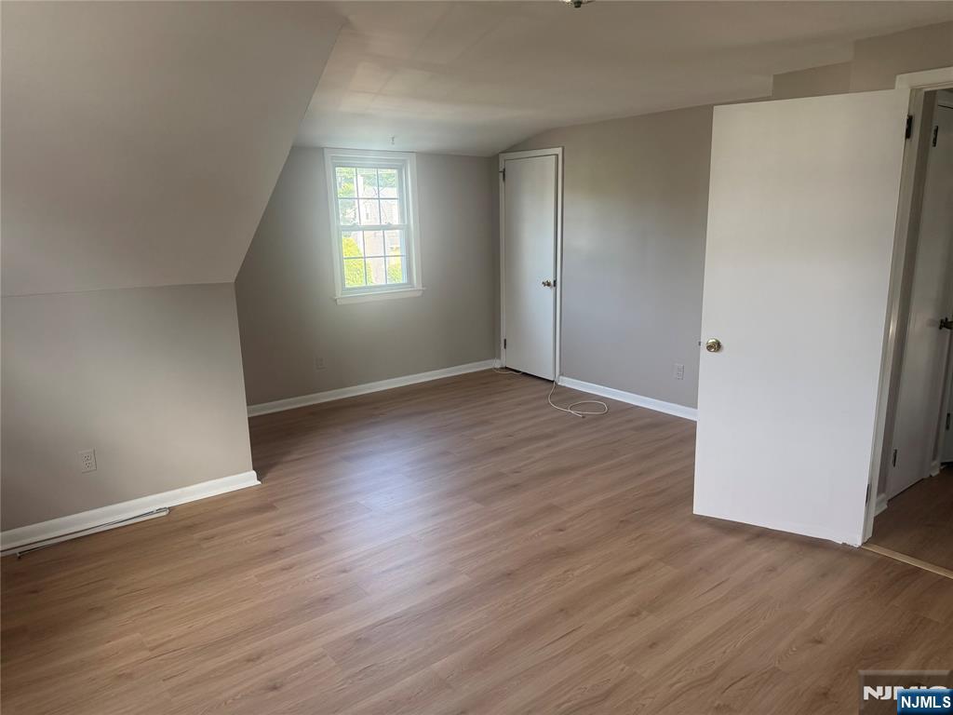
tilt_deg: -11.9
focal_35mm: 24
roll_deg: +0.6
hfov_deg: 71.6
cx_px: 476
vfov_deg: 56.8
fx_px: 661
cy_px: 358
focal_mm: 6.76
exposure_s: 1/114
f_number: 1.78
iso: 200
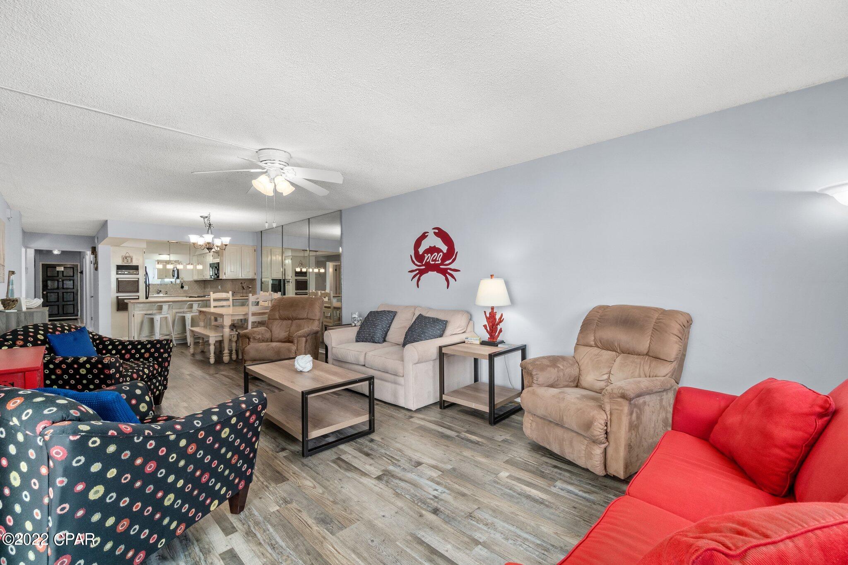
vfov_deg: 77.3
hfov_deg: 100.4
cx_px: 424
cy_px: 282
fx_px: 353
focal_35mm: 15
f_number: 8
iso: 800
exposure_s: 1/8
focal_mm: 10
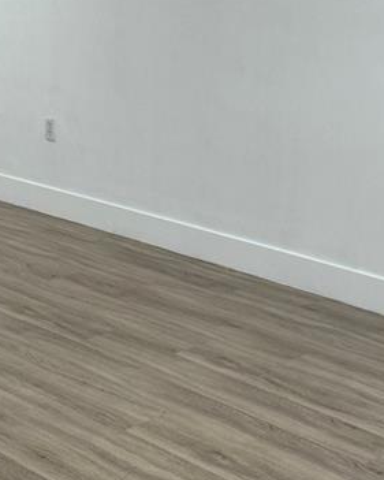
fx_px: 1136
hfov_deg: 19.1
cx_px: 96
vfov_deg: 23.8
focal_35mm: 80
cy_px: 176
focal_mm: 6.76
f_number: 1.78
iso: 160
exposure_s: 1/120
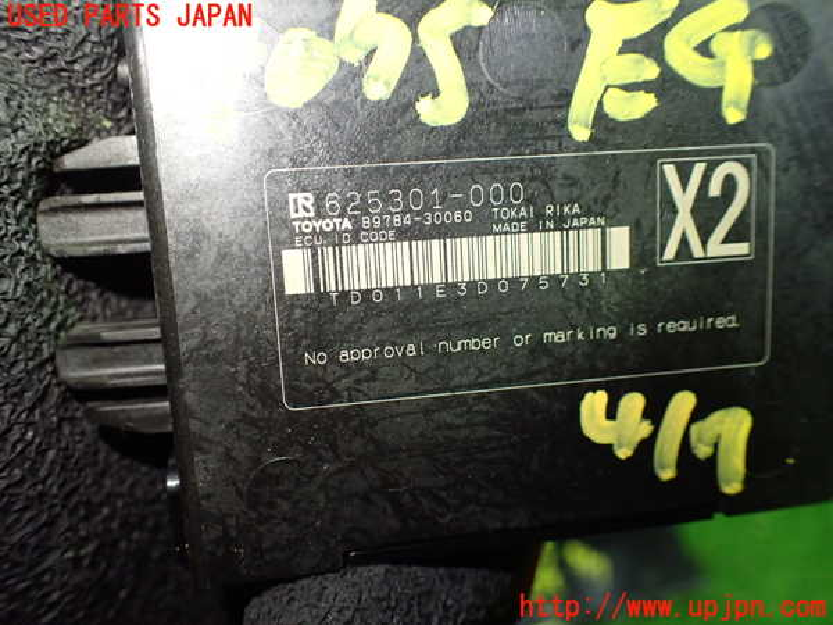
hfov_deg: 60.0
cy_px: 312
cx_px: 416
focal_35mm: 30
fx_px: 722
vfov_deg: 46.8
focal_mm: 5.4
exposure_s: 1/125
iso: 640
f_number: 2.3
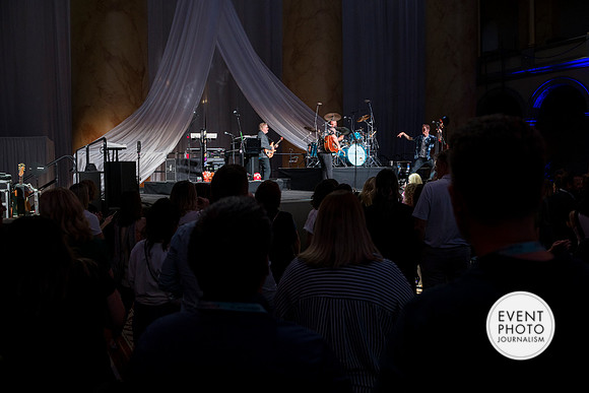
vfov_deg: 44.7
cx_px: 305
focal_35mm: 29
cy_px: 200
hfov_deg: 63.3
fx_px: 478
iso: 800
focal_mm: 28
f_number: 4
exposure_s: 1/100
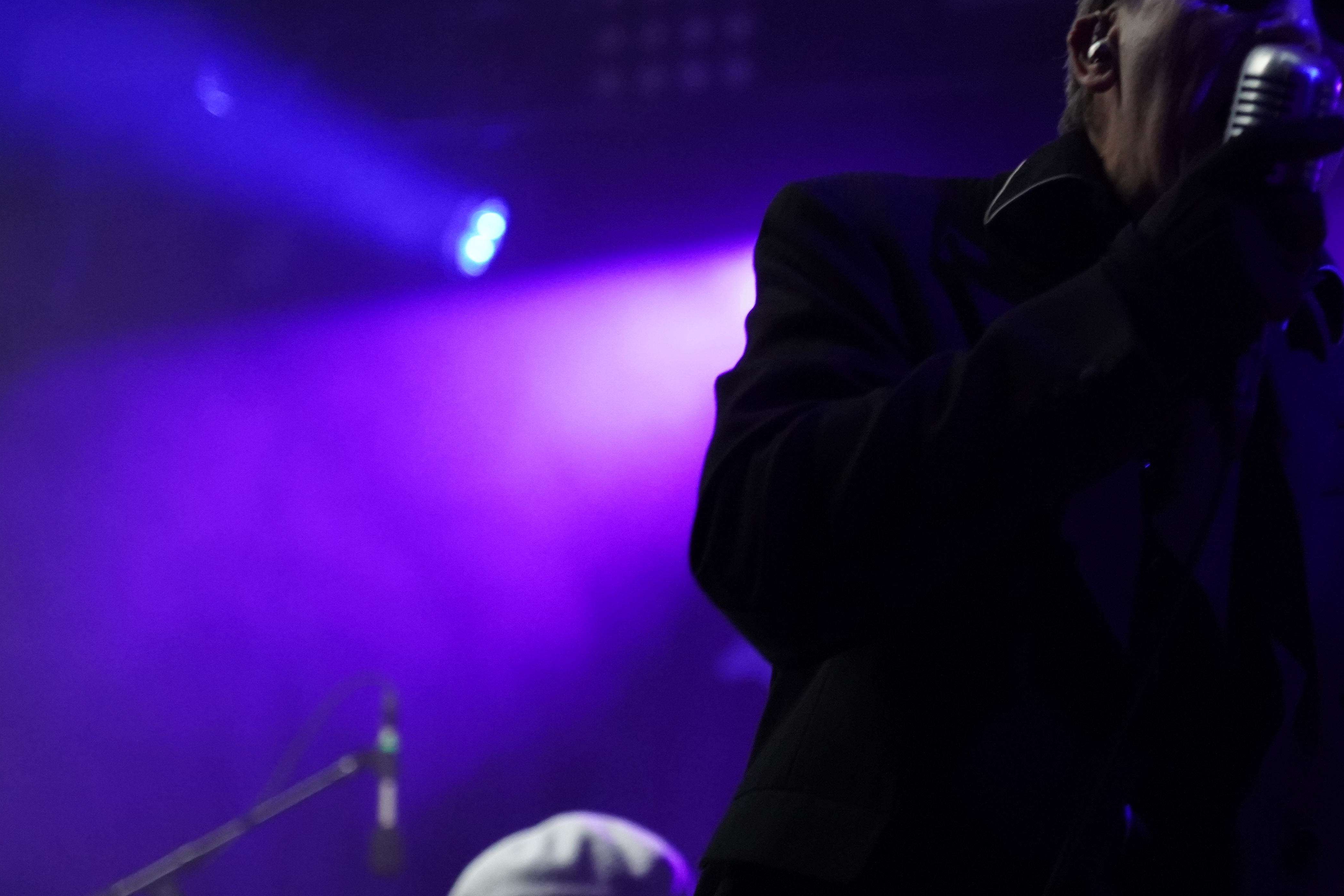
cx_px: 949
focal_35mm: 151
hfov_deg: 13.6
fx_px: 5637
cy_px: 416
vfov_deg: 9.1
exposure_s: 1/160
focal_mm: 105
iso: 6400
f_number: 4
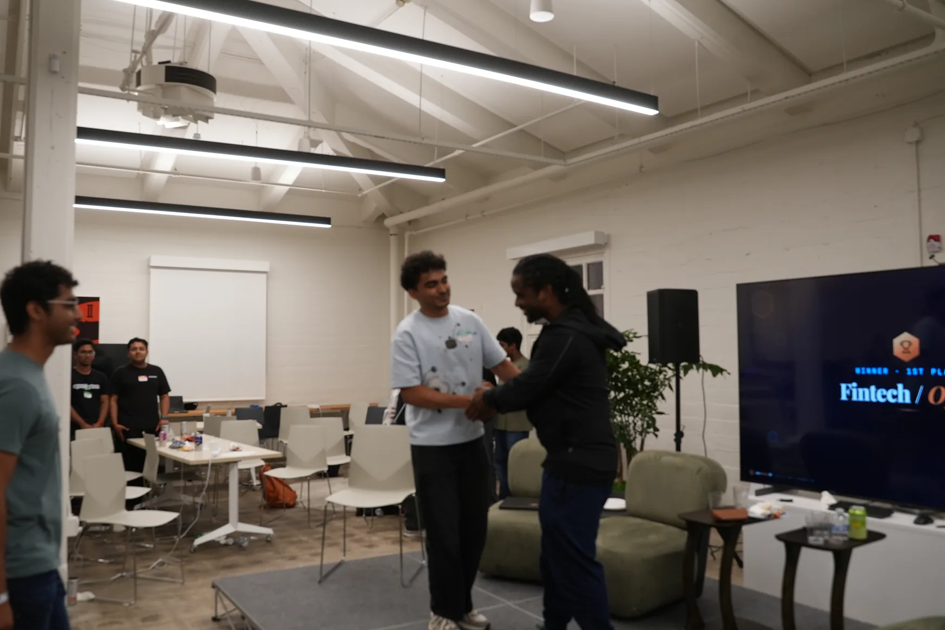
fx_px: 761
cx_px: 471
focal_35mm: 29
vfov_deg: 45.0
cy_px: 311
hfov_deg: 63.7
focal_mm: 28
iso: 1000
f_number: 4
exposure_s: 1/160
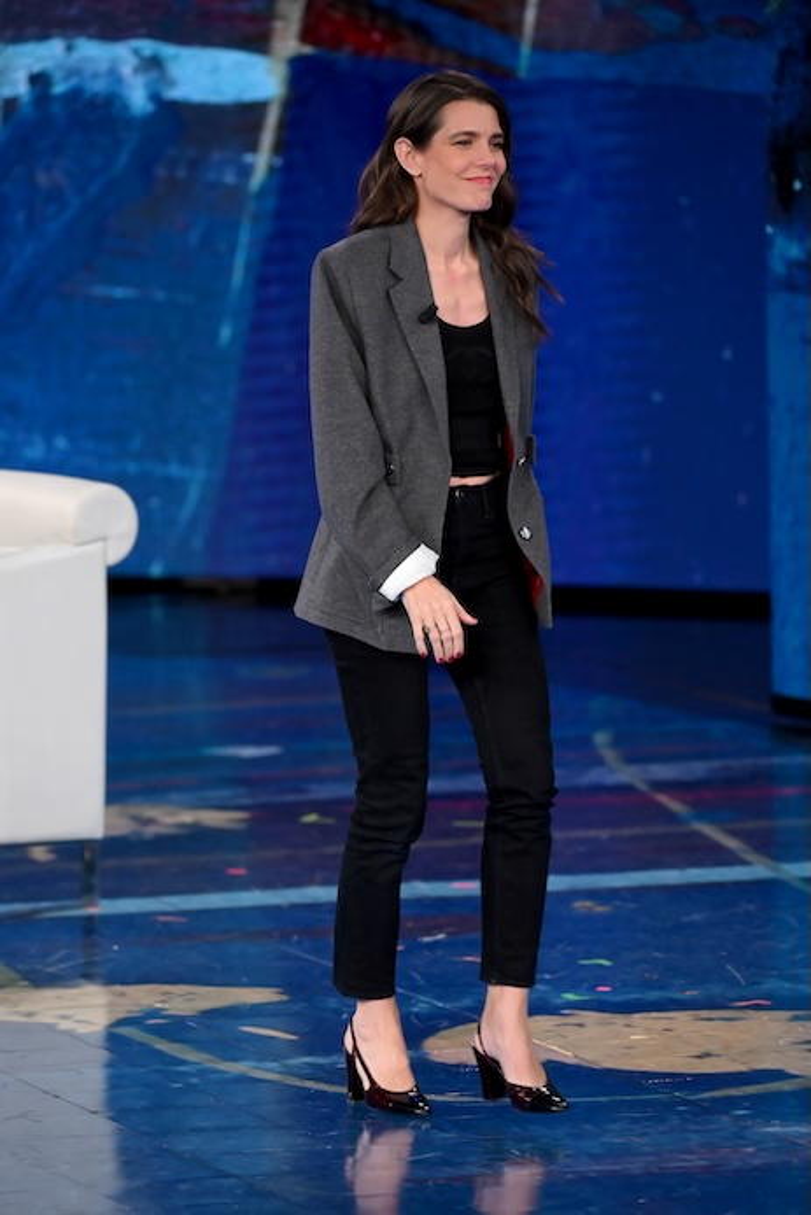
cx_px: 406
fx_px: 7430
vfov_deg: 9.4
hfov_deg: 6.2
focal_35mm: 220
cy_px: 608
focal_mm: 220
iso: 4000
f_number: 5.6
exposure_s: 1/400
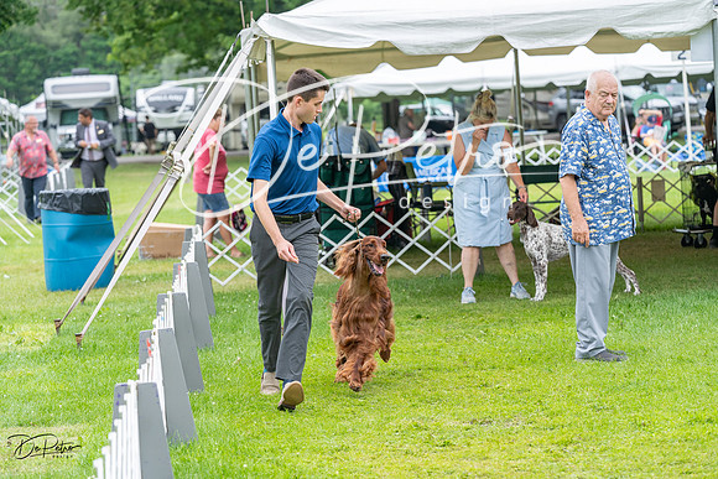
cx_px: 359
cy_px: 240
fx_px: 2593
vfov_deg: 10.6
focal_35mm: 130
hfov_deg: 15.8
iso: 400
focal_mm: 130
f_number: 5
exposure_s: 1/800
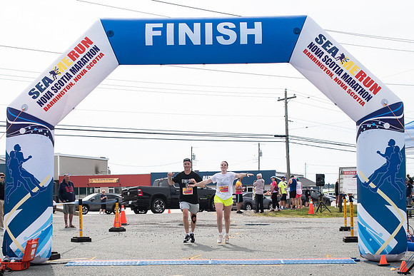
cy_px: 190
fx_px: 681
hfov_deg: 33.8
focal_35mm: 59
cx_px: 207
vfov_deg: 22.8
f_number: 4
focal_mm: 35
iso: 800
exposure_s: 1/3200
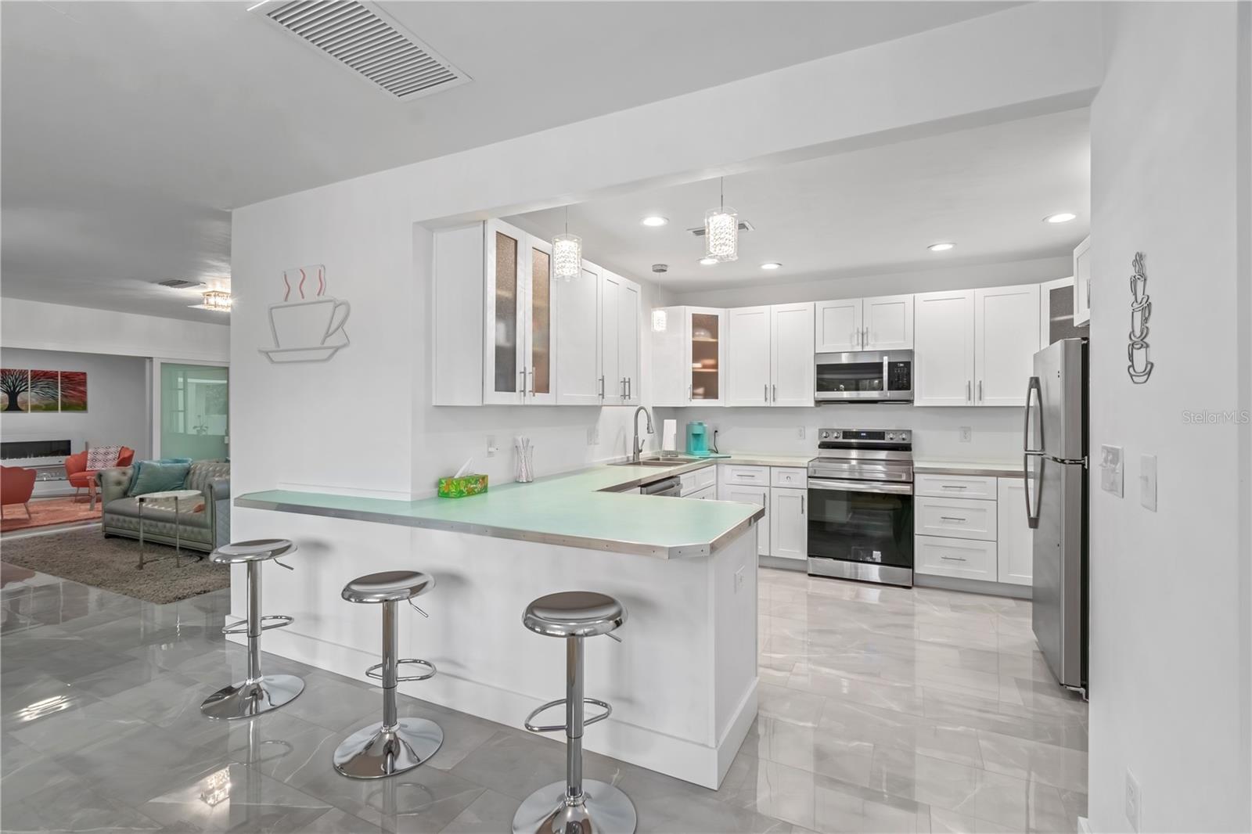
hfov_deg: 100.4
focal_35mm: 15
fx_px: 522
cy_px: 417
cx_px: 626
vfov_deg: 77.3
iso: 250
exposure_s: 1/8
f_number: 9
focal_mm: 10
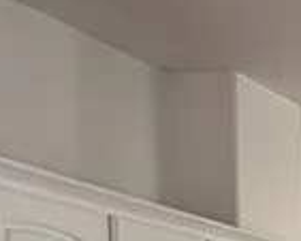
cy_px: 501
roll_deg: +1.0
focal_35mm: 99
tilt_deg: -5.0
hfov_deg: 17.9
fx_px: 883
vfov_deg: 13.2
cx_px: 406
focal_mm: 2.22
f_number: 2.2
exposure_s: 1/120
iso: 320
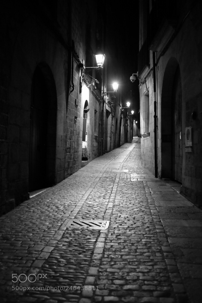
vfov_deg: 54.4
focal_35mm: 35
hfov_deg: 37.9
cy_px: 152
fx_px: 294
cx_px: 101
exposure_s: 1/60
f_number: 2
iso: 5000
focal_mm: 23
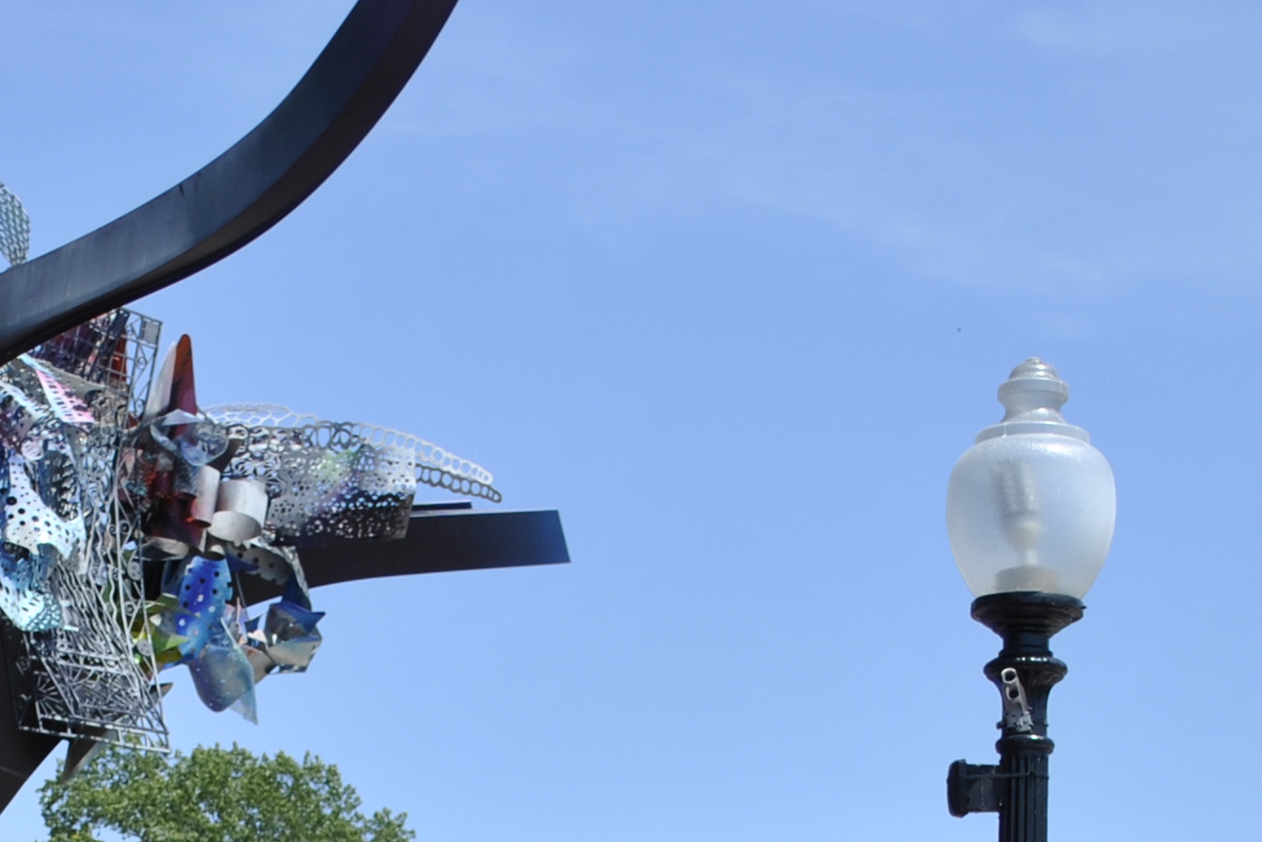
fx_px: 4312
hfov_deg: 16.6
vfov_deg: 10.8
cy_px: 1219
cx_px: 309
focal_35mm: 123
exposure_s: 1/640
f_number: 5
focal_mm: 28
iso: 100
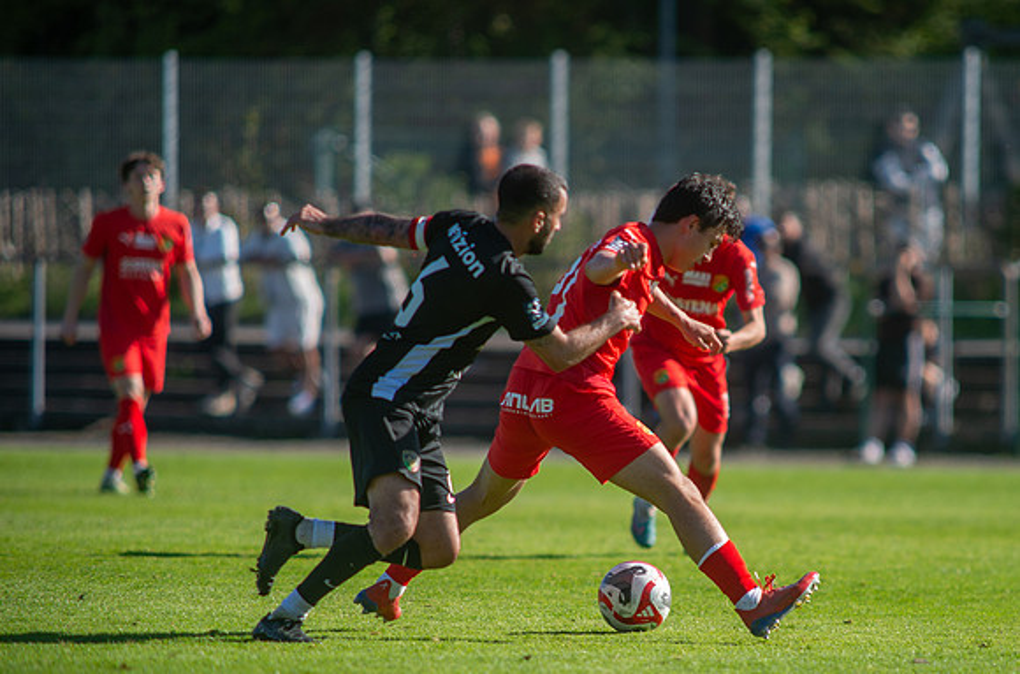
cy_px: 434
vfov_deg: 2.5
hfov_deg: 3.8
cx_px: 651
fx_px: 15187
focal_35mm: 538
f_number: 4
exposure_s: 1/1600
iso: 250
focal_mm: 420
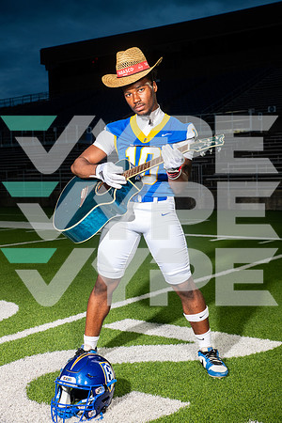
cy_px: 212
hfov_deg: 28.1
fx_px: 564
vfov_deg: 41.1
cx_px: 141
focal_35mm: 48
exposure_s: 1/320
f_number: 7.1
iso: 800
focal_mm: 48
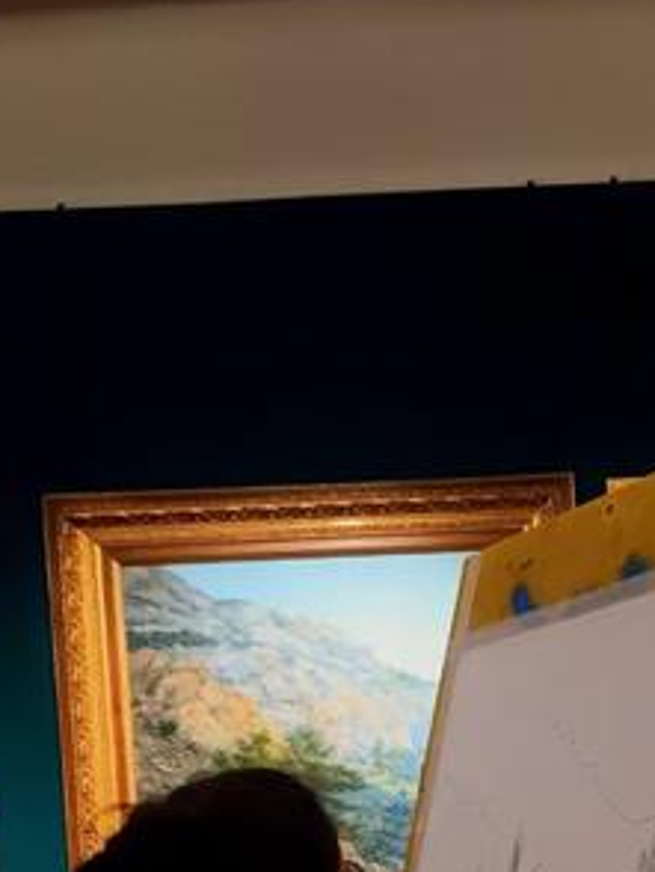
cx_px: 531
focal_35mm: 53
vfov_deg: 33.1
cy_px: 875
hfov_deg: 27.0
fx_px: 1335
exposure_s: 1/16.9
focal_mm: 3.86
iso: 640
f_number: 1.8
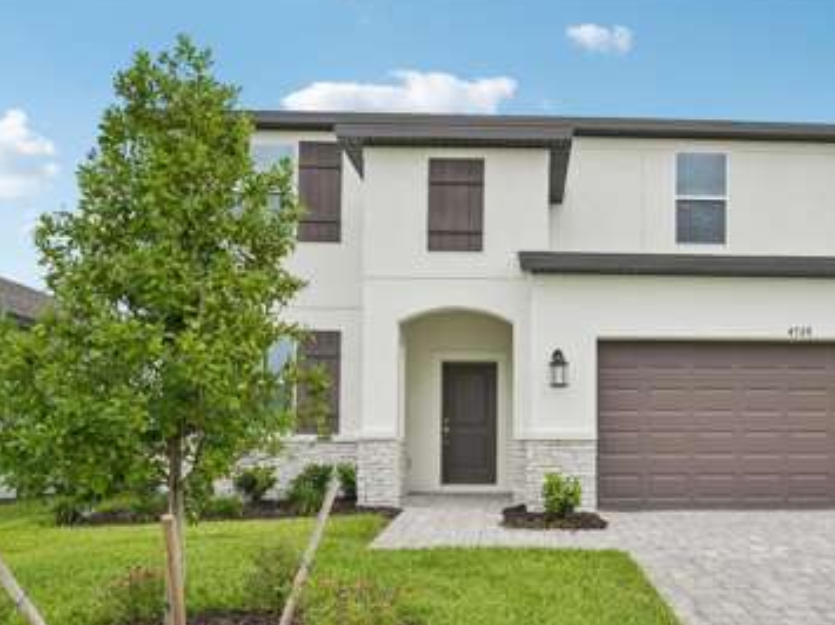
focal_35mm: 27
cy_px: 361
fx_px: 643
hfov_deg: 64.6
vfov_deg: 51.7
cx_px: 543
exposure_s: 1/800
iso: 400
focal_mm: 20.5
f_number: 8
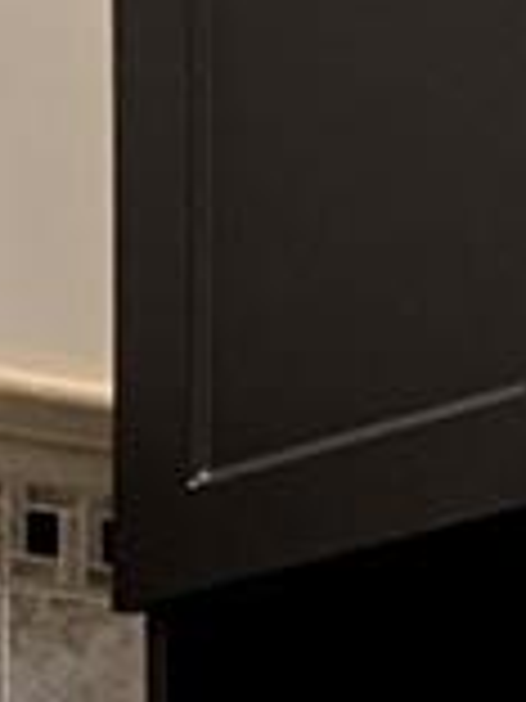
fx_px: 4052
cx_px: -787
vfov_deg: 9.1
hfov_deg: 7.0
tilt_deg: -1.1
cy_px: 1539
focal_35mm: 200
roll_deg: +1.8
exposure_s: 1/60
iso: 160
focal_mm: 4.25
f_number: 1.8
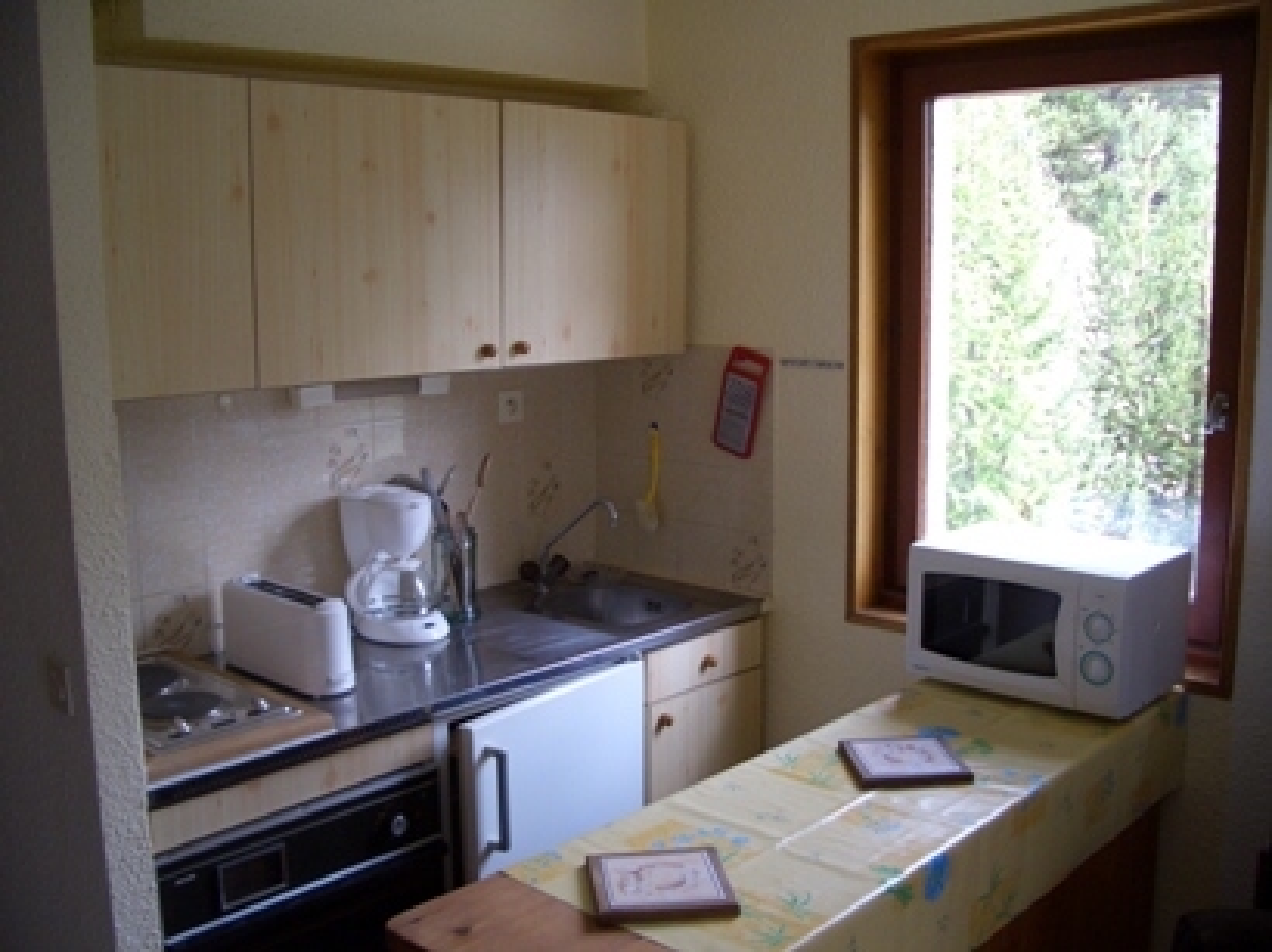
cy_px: 476
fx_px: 1285
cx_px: 636
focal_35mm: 35
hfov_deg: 52.7
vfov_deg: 40.7
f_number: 2.6
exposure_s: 1/100
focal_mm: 5.8
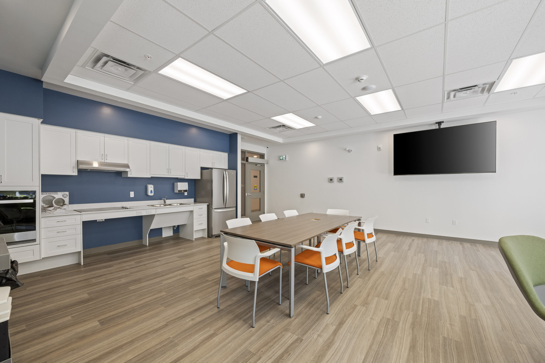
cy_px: 182
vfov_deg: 81.2
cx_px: 272
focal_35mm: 14
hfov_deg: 104.3
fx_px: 212
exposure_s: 1/40
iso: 800
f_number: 8
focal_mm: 14
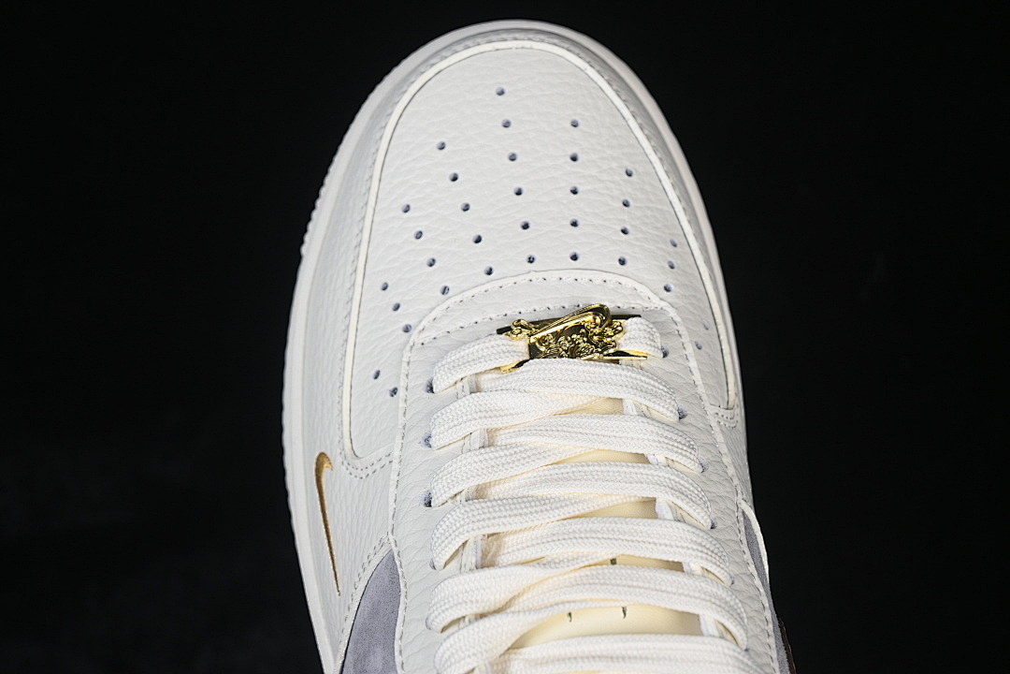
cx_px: 505
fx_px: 2104
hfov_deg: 27.0
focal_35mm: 75
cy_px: 337
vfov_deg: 18.2
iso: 160
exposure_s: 1/80
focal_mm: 50
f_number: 7.1
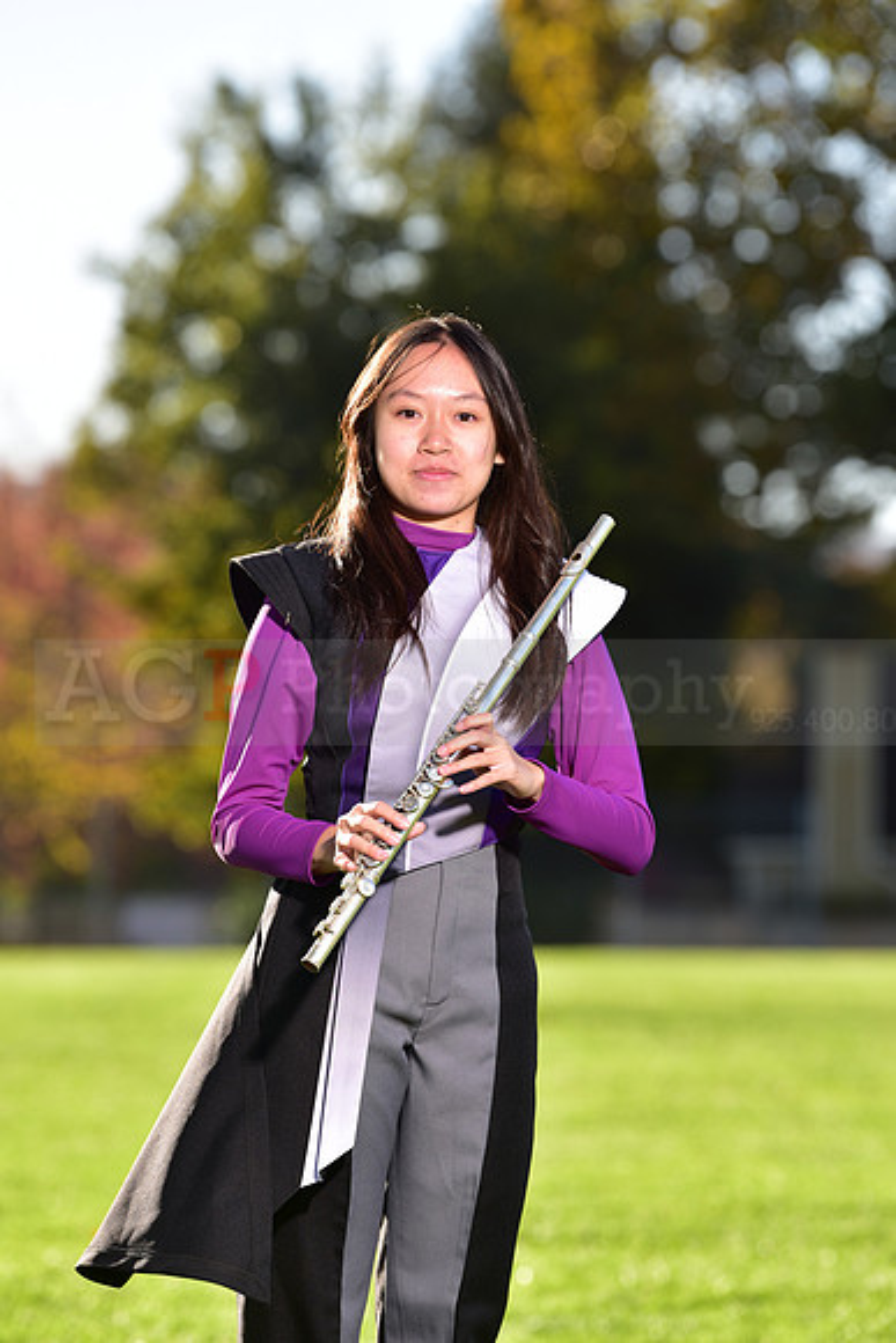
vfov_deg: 10.3
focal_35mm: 200
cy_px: 672
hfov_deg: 6.9
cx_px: 448
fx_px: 7462
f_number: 5
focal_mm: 200
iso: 80
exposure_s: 1/250
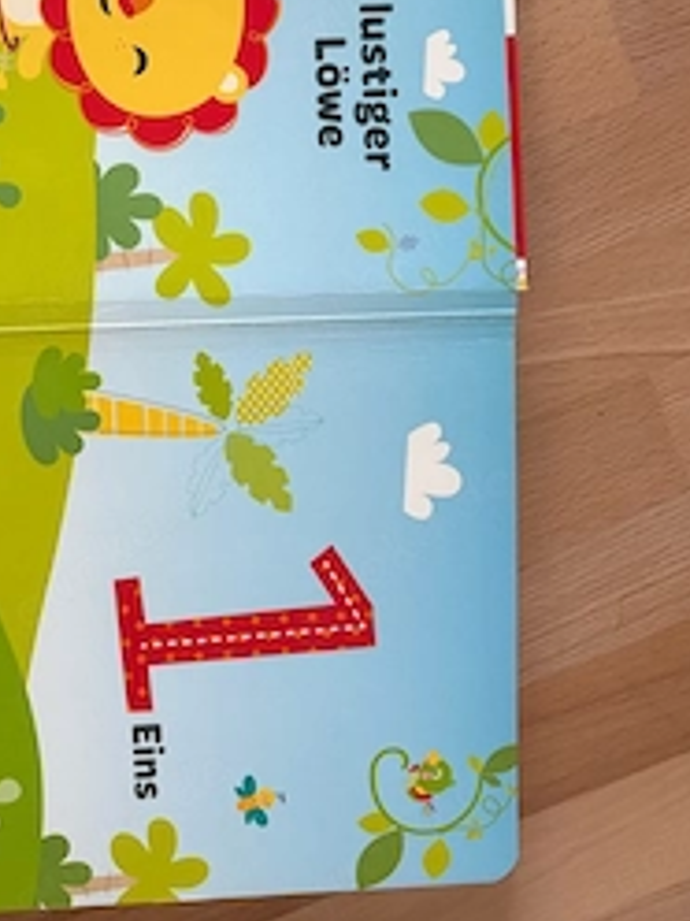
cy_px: 297
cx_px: 200
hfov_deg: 33.9
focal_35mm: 42
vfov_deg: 44.1
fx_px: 1116
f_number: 1.6
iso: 200
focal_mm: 5.96
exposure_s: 1/60
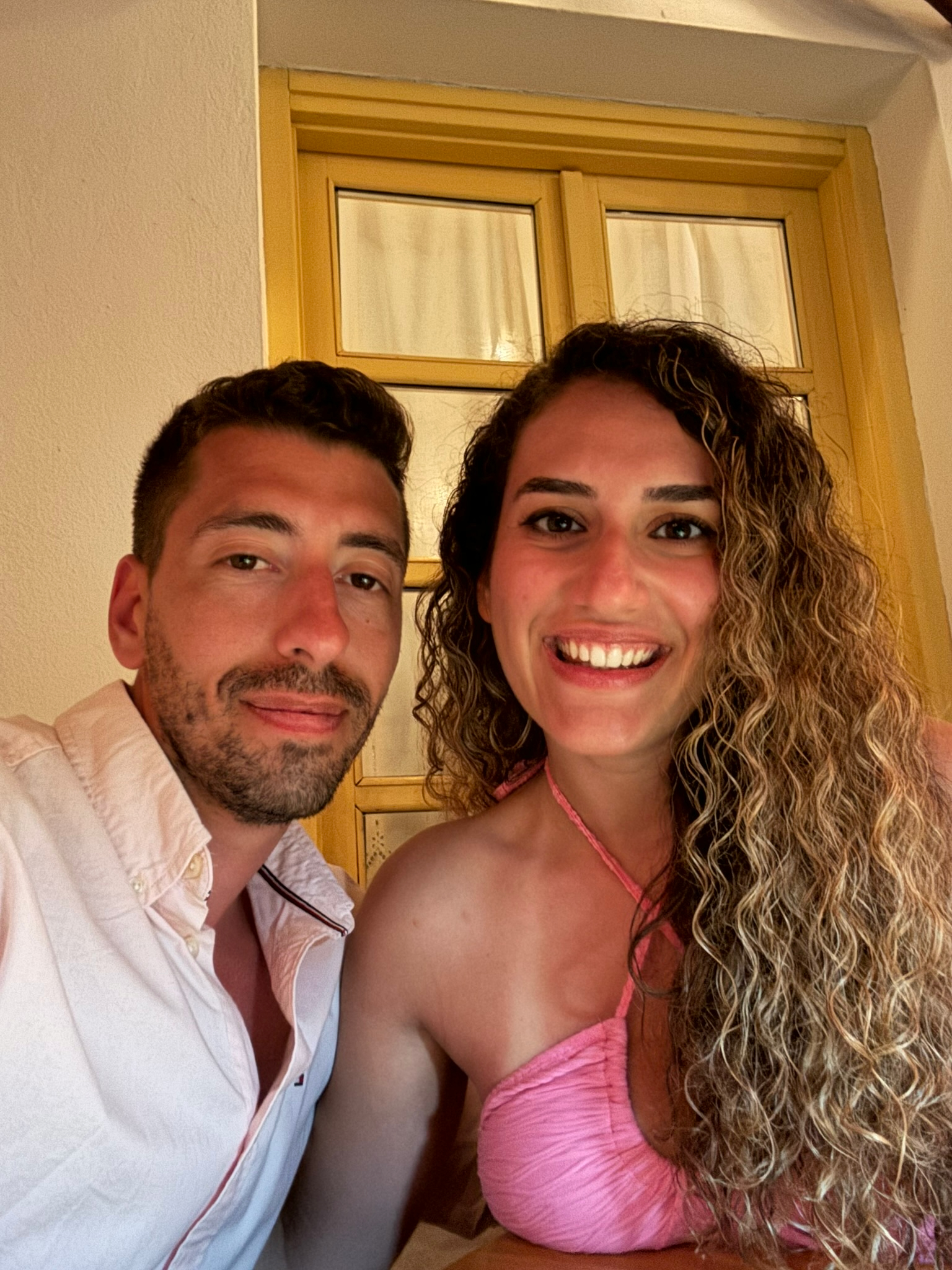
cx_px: 476
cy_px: 635
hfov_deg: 46.8
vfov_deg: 60.0
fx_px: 1100
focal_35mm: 30
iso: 1000
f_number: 1.9
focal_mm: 2.69
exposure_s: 1/14
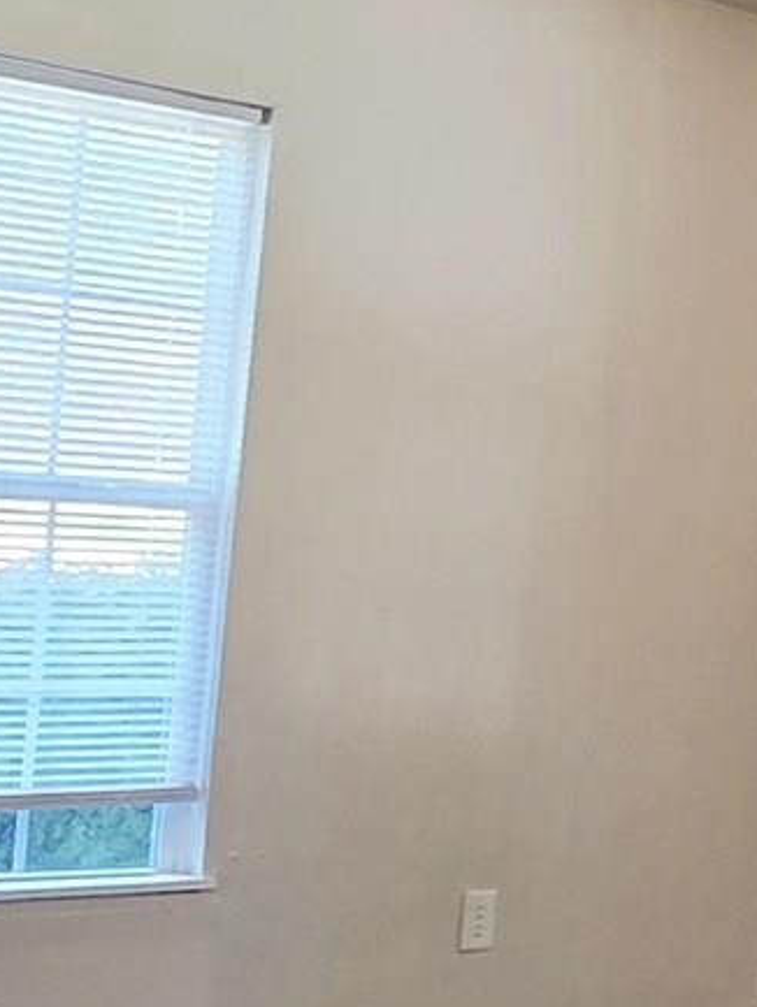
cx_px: 1026
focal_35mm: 69
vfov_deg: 28.1
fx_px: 2010
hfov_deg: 19.4
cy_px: 513
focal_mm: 2.2
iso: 200
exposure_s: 1/60.2
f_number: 1.9
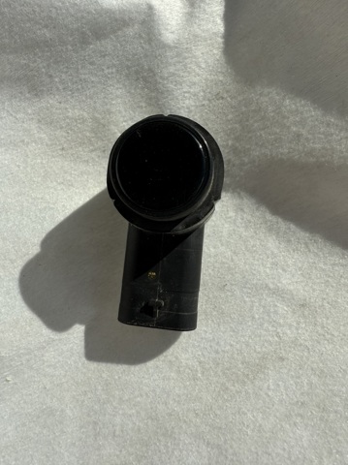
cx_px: 174
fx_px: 322
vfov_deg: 71.7
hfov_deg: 56.7
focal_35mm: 24
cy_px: 232
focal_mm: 2.22
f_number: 2.2
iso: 40
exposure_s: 1/4405
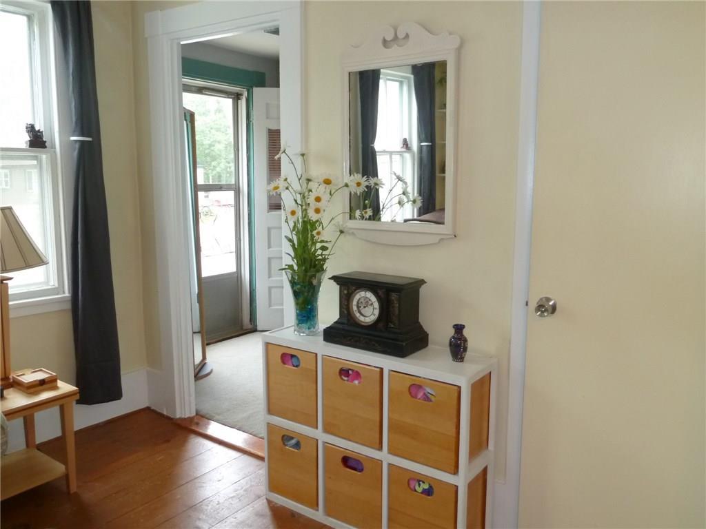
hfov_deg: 61.7
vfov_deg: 48.2
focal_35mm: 29
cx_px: 353
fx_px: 591
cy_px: 264
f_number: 3.4
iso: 200
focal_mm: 4.7
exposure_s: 1/30
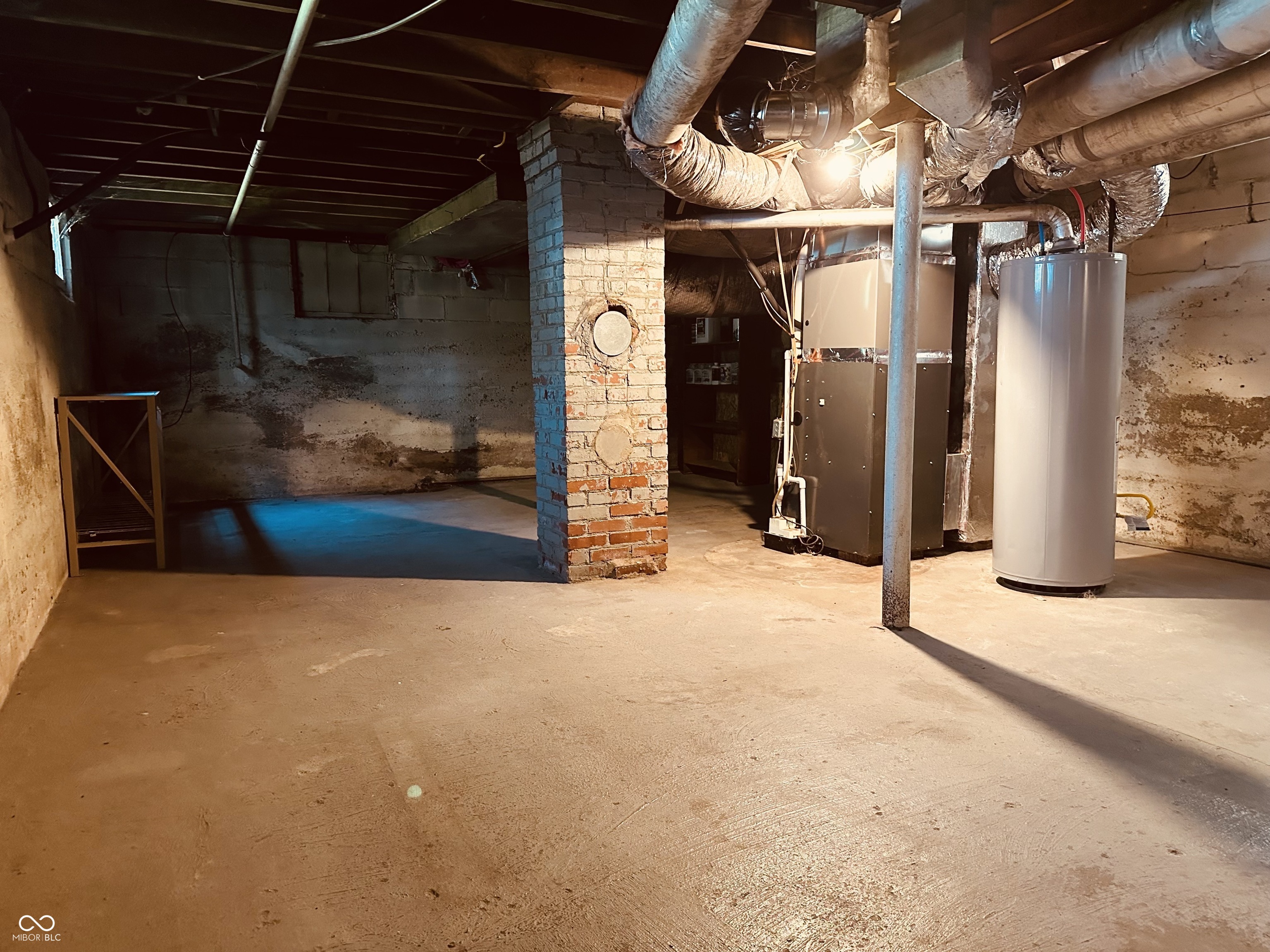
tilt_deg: -6.8
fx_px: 881
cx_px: 635
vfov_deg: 56.8
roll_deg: +0.7
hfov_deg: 71.6
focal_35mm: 24
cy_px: 476
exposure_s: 1/40
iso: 800
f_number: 1.78
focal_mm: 6.86
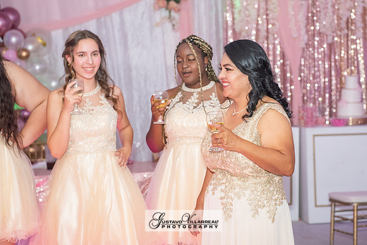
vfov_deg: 15.2
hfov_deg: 22.6
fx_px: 915
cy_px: 122
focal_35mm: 90
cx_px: 227
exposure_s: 1/160
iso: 1250
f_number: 4
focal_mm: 70
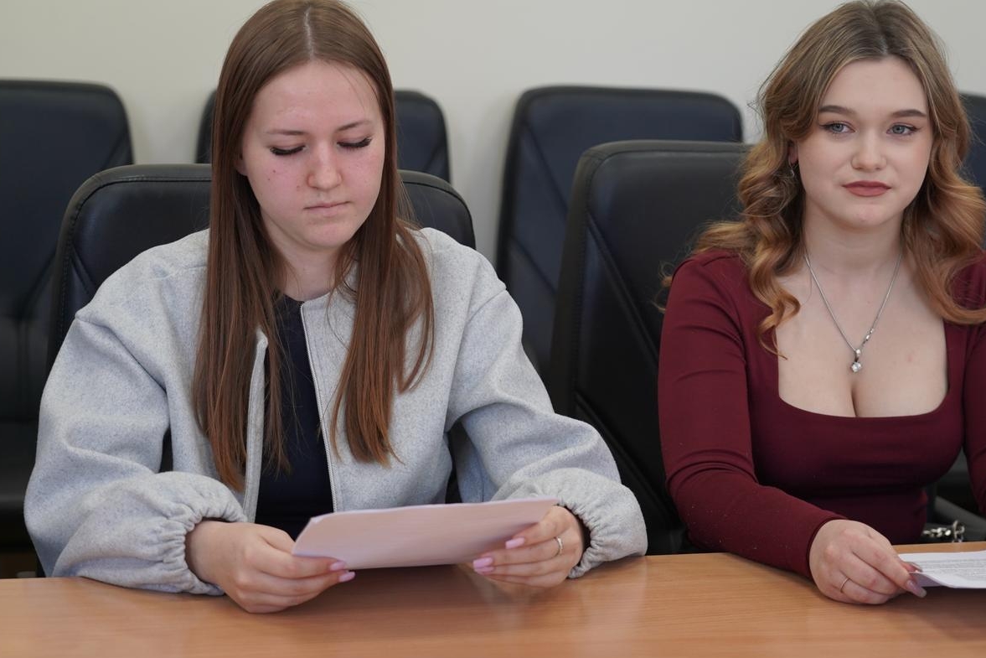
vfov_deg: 17.3
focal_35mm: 79
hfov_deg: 25.7
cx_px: 483
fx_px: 2164
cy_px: 257
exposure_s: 1/160
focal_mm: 62
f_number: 4
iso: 1000
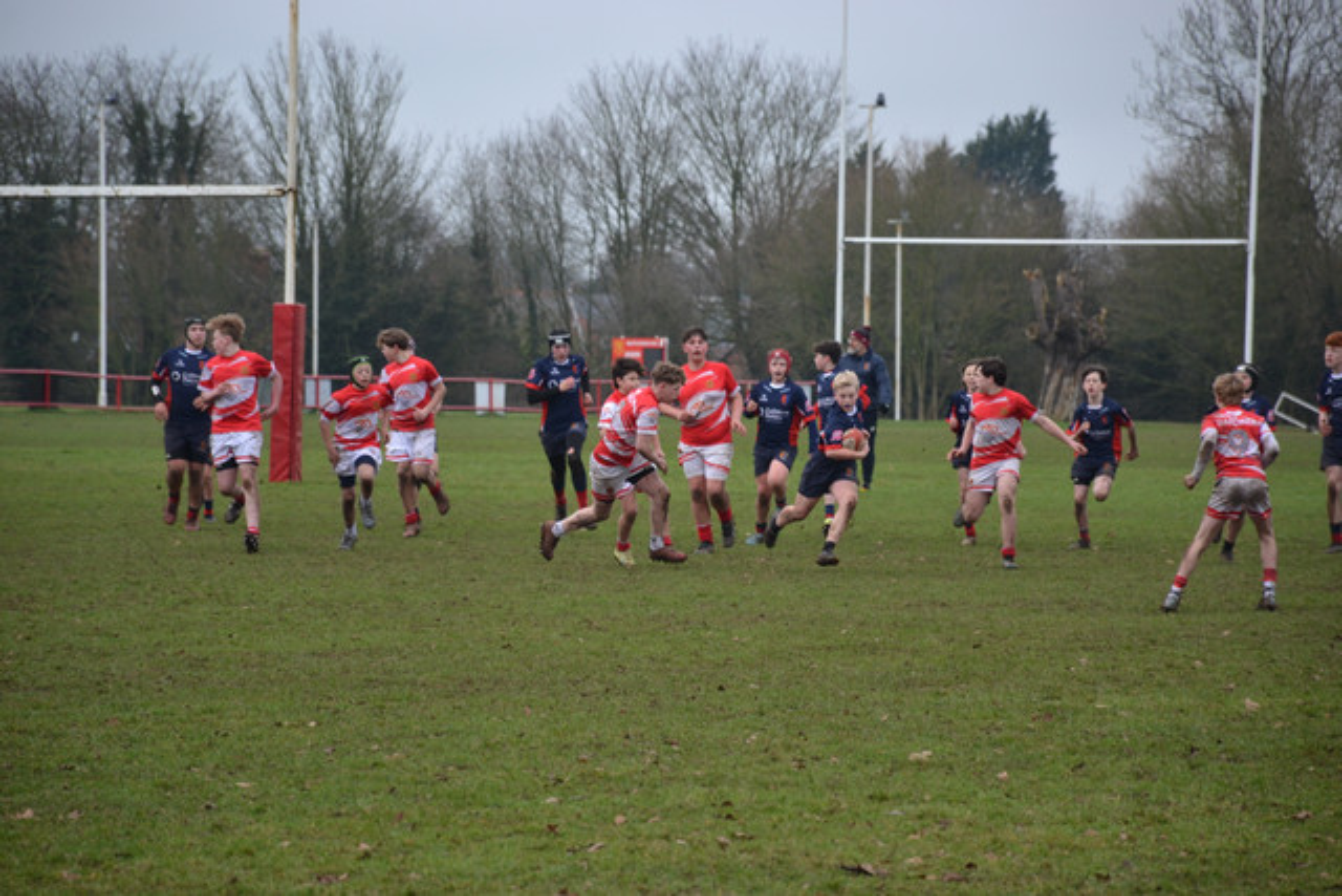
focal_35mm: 210
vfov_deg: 6.5
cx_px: 671
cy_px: 448
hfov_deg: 9.8
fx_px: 7830
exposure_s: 1/500
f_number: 5.6
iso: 450
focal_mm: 140
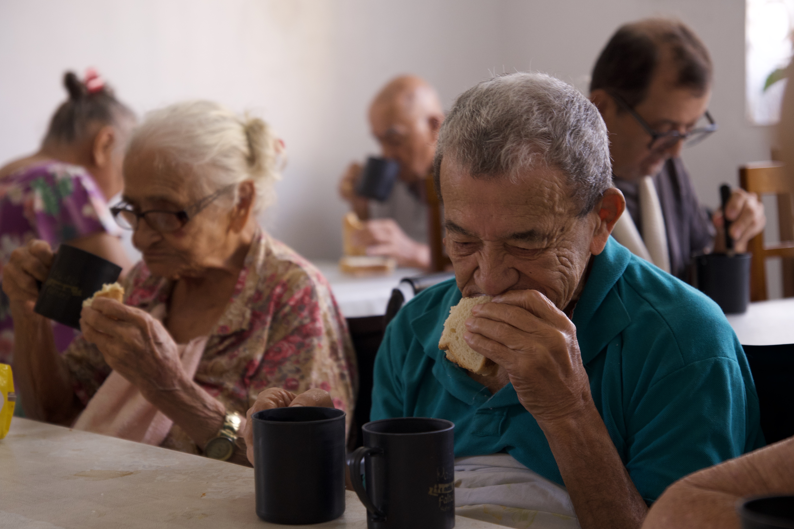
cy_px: 262
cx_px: 376
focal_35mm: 84
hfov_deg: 24.2
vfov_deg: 16.3
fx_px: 1853
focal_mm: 48
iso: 400
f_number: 2.8
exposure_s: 1/80
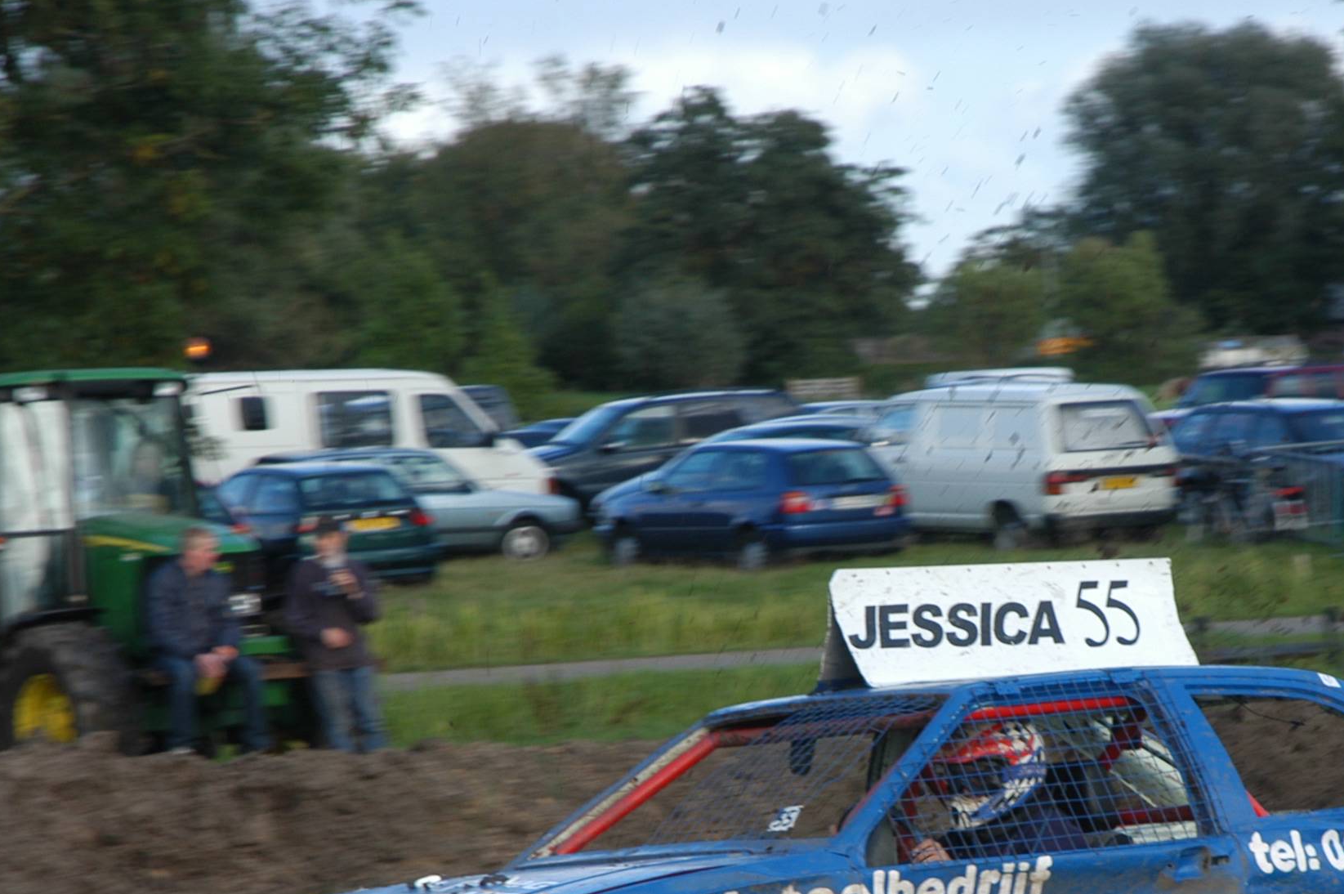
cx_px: 897
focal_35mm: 192
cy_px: 736
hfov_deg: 10.7
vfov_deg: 7.1
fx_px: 7162
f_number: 7.1
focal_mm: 70
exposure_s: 1/200
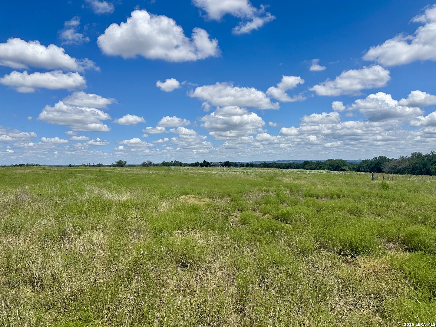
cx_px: 218
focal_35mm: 24
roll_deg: +1.1
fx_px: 302
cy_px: 164
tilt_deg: +0.5
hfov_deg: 71.6
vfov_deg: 56.8
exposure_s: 1/8197
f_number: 1.78
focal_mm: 6.86
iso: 80
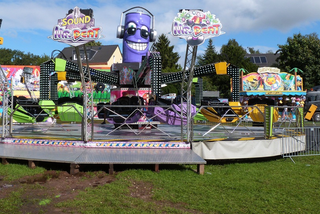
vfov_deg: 35.8
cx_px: 128
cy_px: 83
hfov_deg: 51.5
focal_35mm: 37
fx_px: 329
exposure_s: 1/640
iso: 100
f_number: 5.6
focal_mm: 5.1
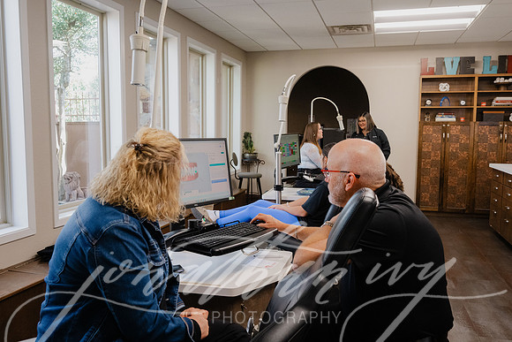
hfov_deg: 61.9
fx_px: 427
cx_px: 256
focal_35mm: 30
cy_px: 171
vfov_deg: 43.6
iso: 3600
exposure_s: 1/200
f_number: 6.3
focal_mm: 30
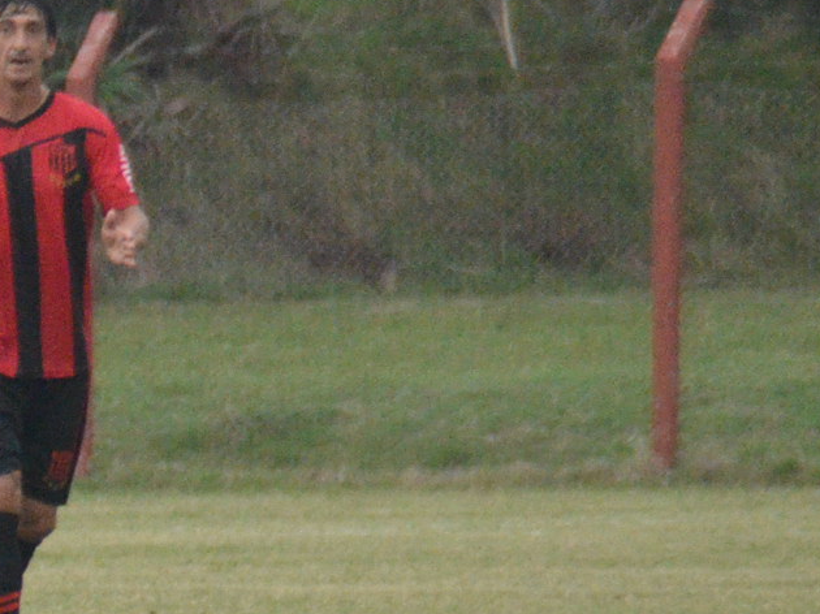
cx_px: -687
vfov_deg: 1.3
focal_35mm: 1126
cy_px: 407
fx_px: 26663
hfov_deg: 1.8
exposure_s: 1/2500
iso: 3200
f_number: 6.3
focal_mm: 200
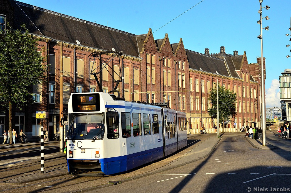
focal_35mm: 52
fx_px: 423
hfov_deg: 37.9
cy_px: 96
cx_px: 146
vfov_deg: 25.6
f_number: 10
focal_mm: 35
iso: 800
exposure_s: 1/800
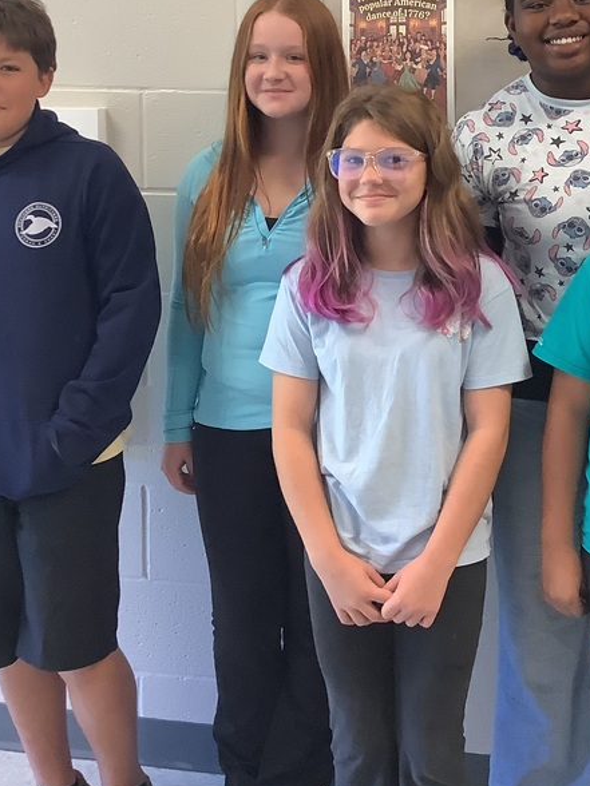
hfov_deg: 26.8
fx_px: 1227
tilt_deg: -6.8
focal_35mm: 54
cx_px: 415
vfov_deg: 35.1
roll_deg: -1.1
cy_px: 249
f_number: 2.4
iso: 250
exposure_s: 1/60
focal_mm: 3.3
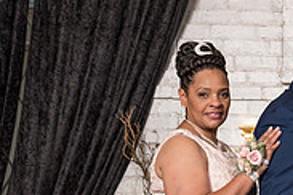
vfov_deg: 6.6
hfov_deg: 9.8
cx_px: 383
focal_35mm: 207
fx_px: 1685
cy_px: 248
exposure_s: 1/200
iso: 100
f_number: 4
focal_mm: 56
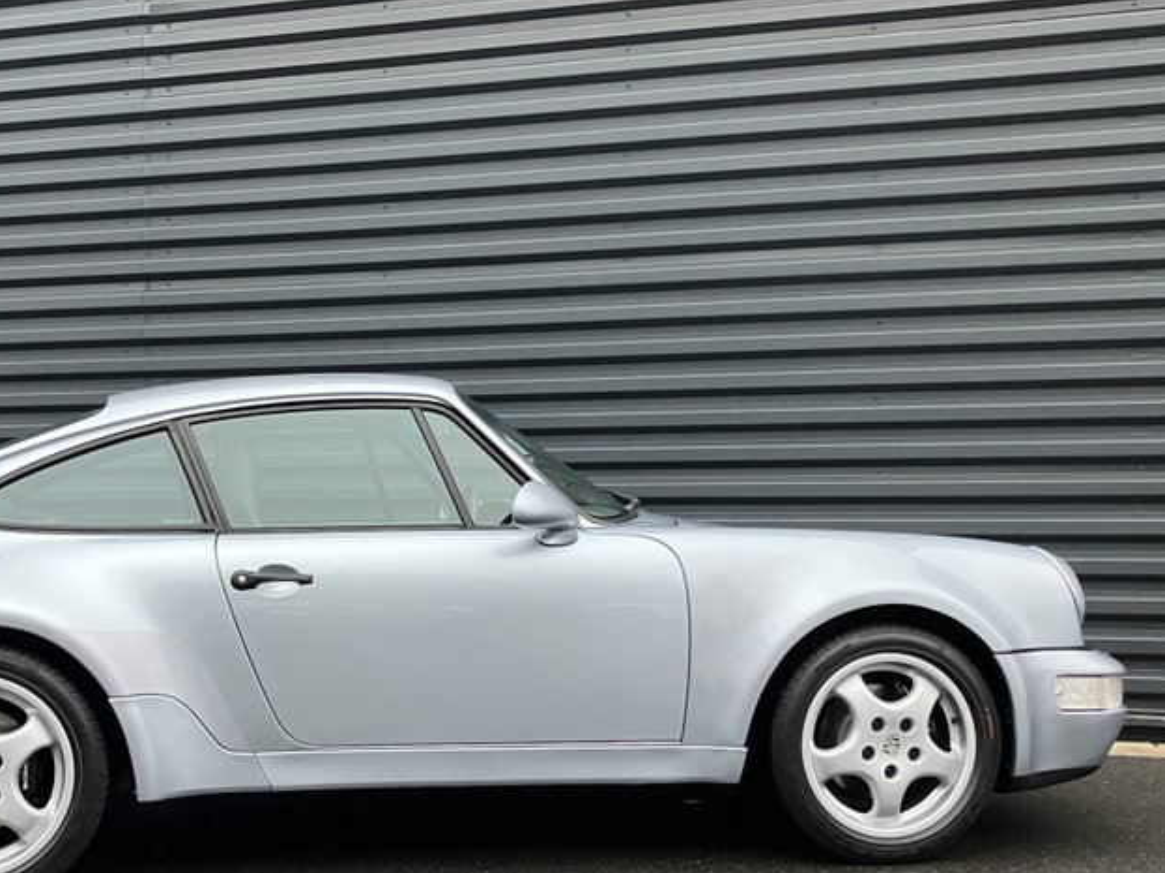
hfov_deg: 40.6
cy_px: 499
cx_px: 368
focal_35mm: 46
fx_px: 1548
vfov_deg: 31.5
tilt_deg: +1.9
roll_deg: +0.1
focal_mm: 3.99
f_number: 1.8
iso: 100
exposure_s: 1/60
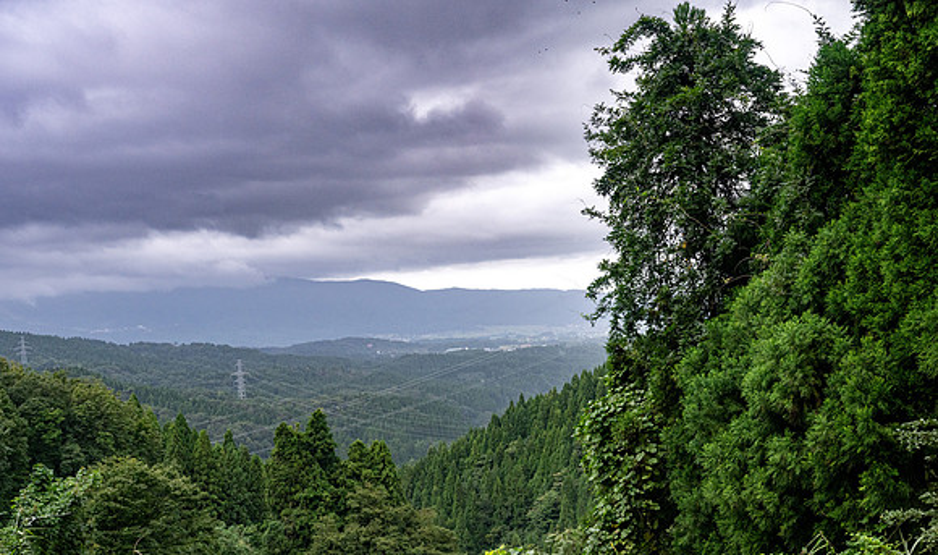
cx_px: 469
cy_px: 294
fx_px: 1068
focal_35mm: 42
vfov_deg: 29.1
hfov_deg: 47.4
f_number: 8
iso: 1100
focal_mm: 41
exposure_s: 1/400
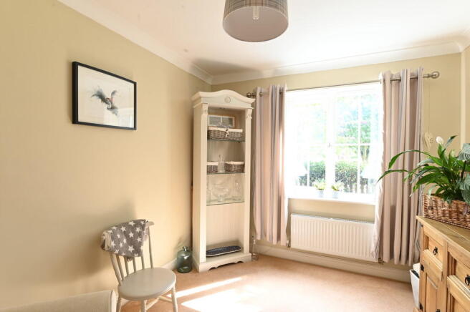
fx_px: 235
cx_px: 235
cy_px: 156
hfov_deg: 90.1
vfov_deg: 67.3
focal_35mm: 18
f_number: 10
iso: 320
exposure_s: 1/4
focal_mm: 18
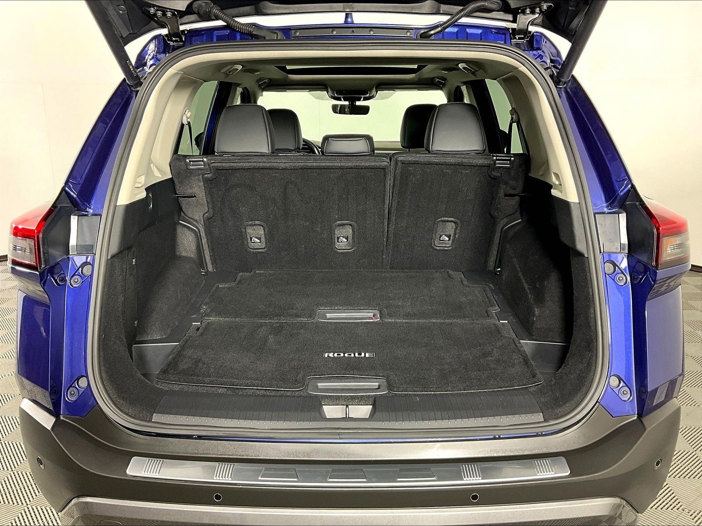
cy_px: 263
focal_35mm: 29
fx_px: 588
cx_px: 351
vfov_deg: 48.2
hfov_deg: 61.7
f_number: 1.8
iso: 125
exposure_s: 1/60
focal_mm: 3
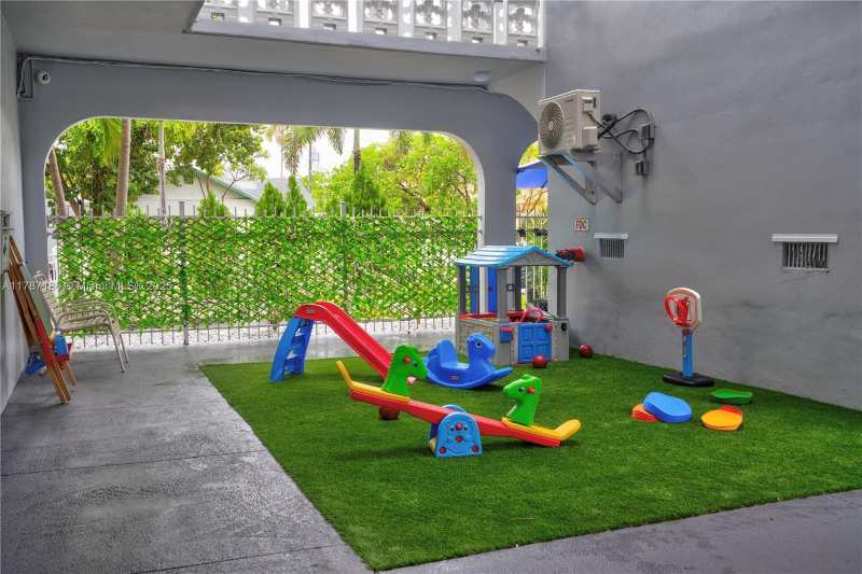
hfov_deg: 55.8
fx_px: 814
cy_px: 287
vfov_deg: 38.9
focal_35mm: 34
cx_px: 431
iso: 250
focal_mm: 34
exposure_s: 1/15
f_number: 10
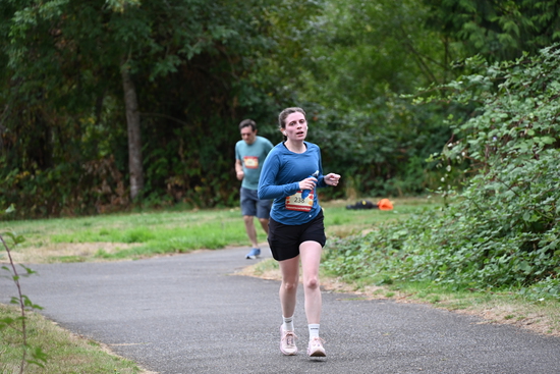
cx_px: 280
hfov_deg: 10.3
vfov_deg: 6.9
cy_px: 187
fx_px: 3112
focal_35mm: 200
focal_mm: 200
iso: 400
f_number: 6.3
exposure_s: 1/250
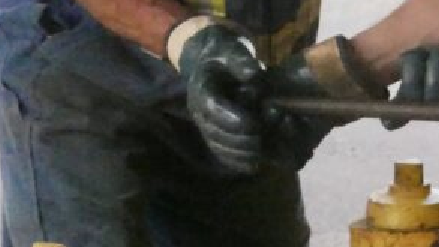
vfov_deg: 3.9
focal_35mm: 313
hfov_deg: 6.8
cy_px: 239
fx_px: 3644
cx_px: 587
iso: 12800
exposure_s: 1/4000
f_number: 5.6
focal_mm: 42
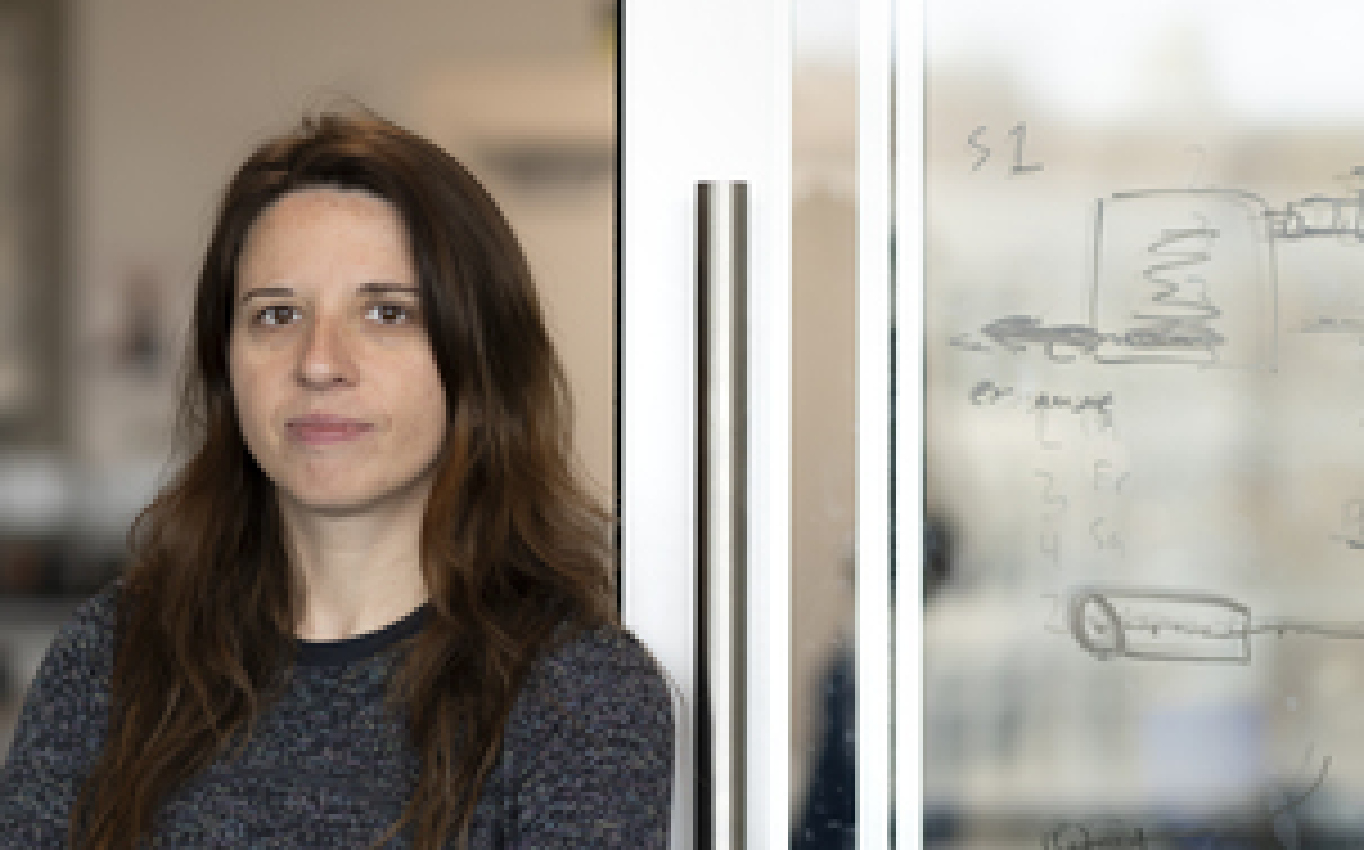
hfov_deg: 14.6
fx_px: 5313
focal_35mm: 143
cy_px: 609
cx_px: 702
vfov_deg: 9.1
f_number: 2.2
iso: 250
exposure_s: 1/250
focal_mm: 85
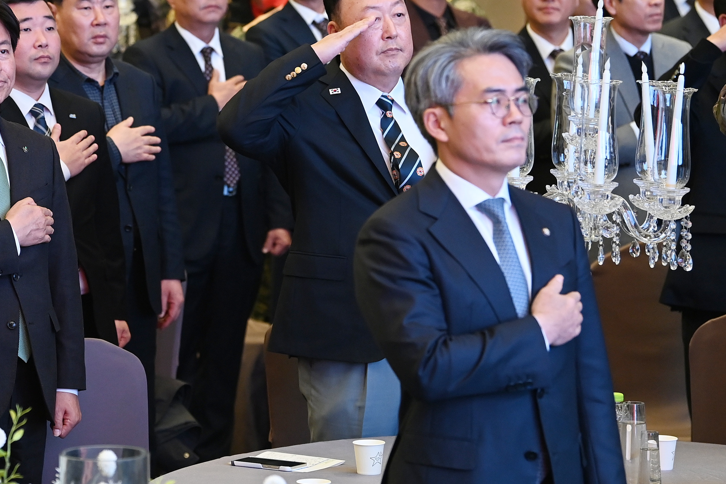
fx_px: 3993
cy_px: 161
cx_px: 85
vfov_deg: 6.9
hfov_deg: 10.3
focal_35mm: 198
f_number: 3.5
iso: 2000
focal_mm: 102
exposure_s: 1/125
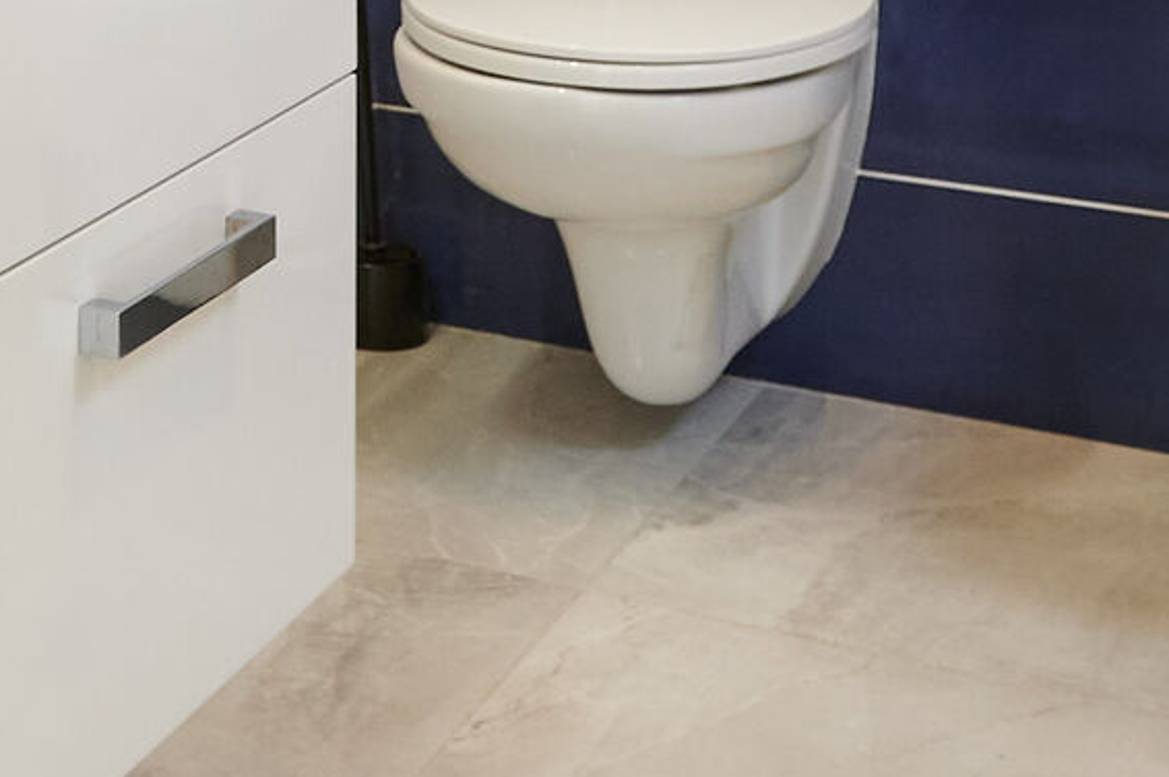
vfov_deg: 12.6
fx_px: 3211
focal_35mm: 99
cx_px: -190
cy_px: -627
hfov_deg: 19.6
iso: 400
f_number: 8
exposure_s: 1/10
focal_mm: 20
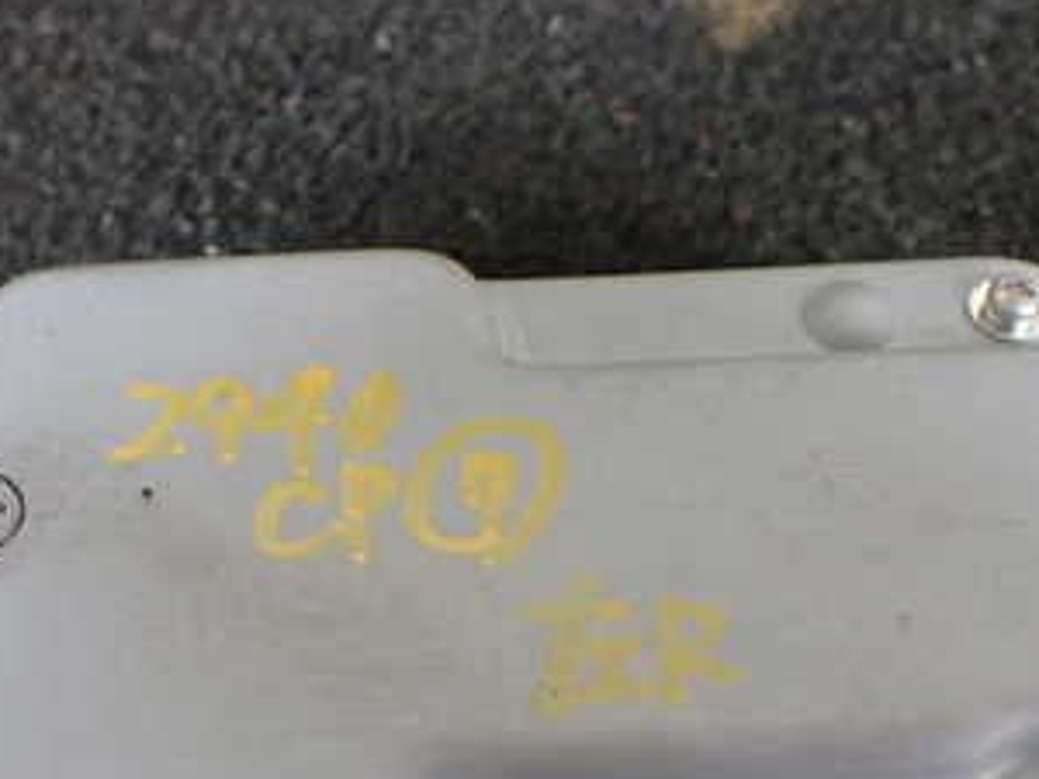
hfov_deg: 32.1
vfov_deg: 23.9
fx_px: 1801
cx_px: 405
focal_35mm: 60
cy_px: 651
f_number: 2.3
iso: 320
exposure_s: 1/125
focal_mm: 5.4
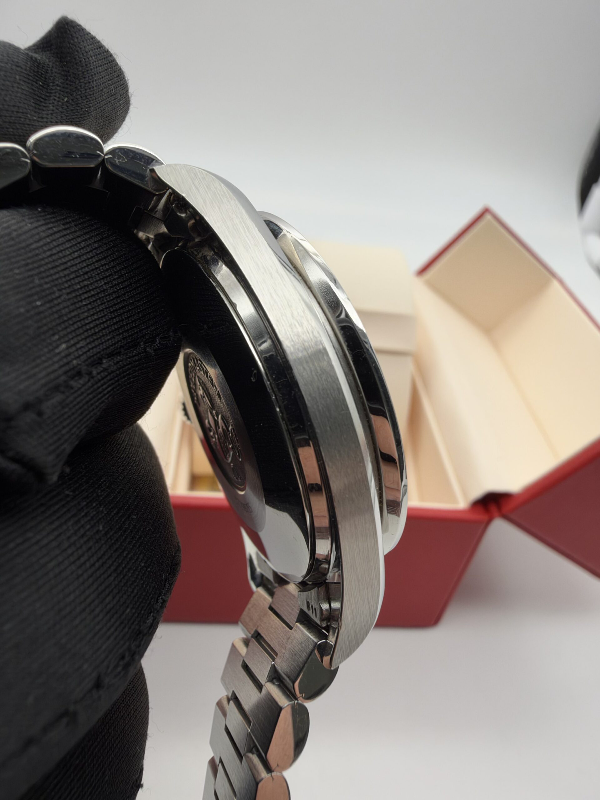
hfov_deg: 54.9
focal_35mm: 25
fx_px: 578
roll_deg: -10.4
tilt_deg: -35.0
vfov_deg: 69.4
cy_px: 400
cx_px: 300
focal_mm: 2.22
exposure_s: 1/198
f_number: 2.2
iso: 40
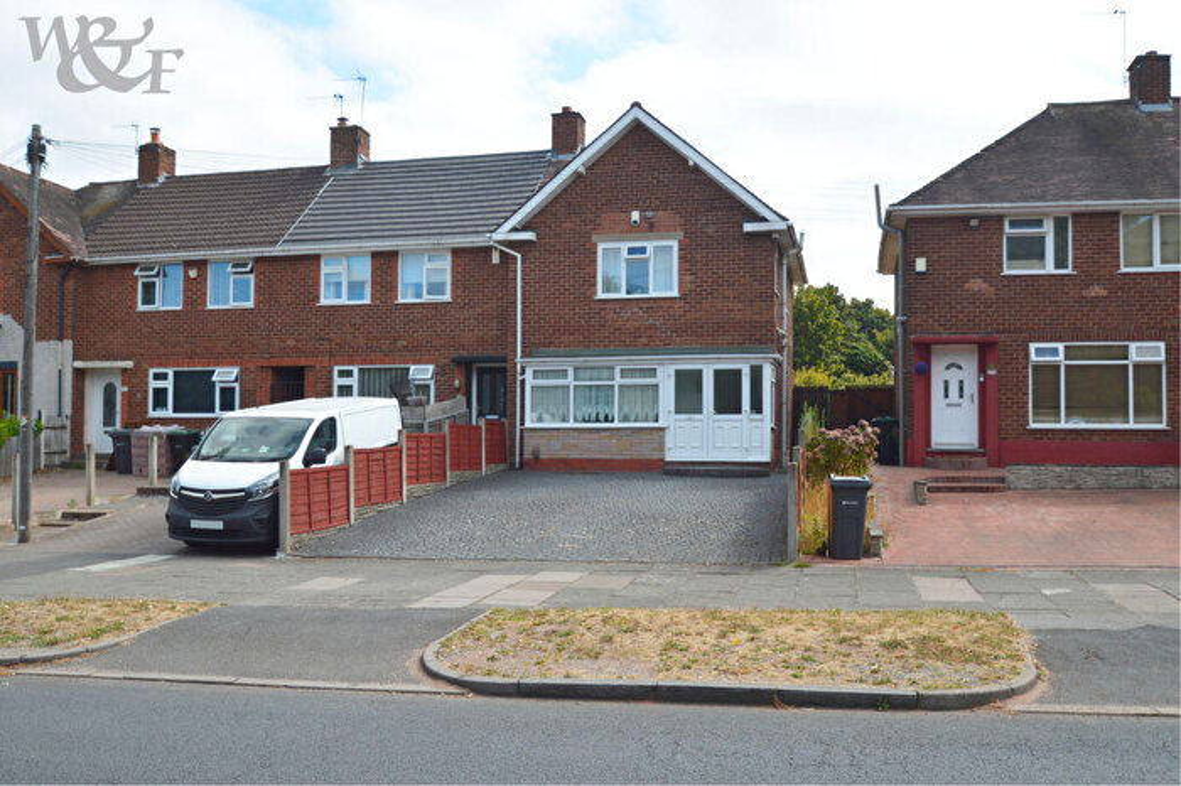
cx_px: 590
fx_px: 984
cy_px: 393
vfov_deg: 43.6
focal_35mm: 30
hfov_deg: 62.0
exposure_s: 1/160
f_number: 6.3
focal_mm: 20
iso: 100
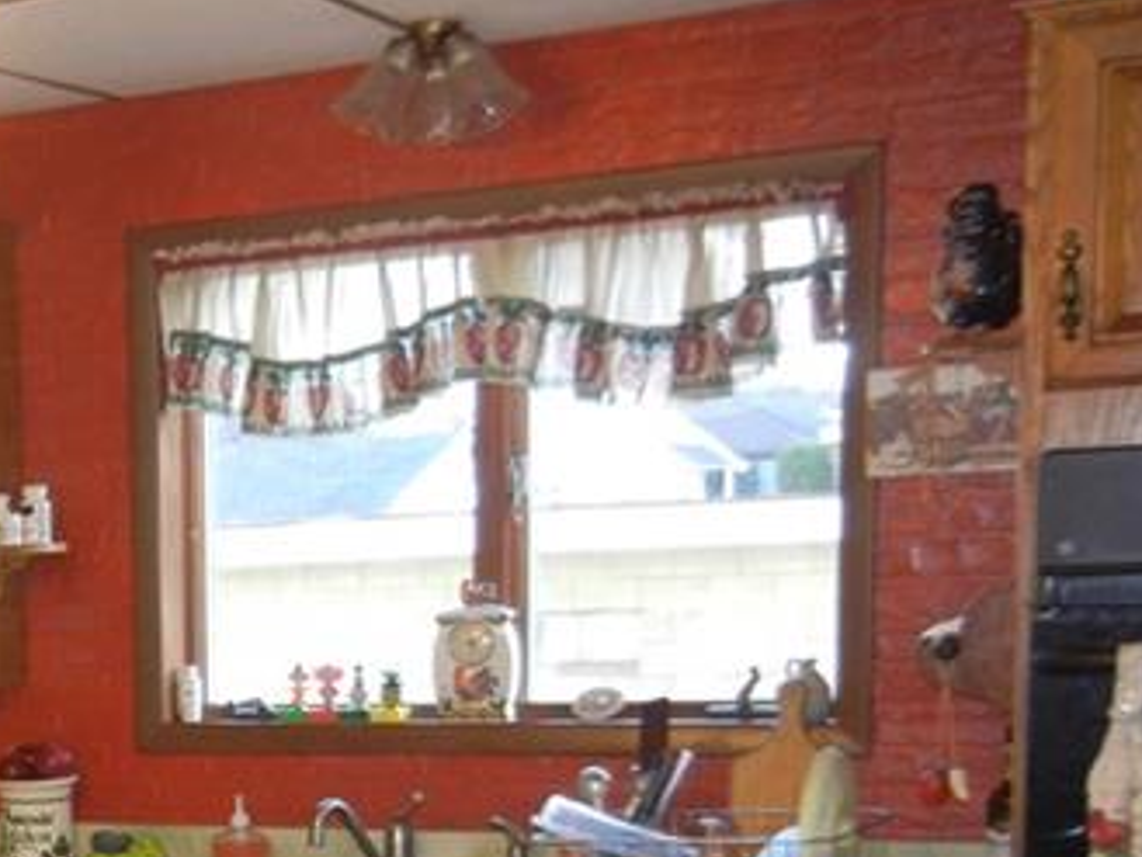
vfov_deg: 19.5
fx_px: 2409
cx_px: -156
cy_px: 895
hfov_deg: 24.6
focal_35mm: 73
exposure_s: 1/30
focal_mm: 5.4
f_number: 3.5
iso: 200
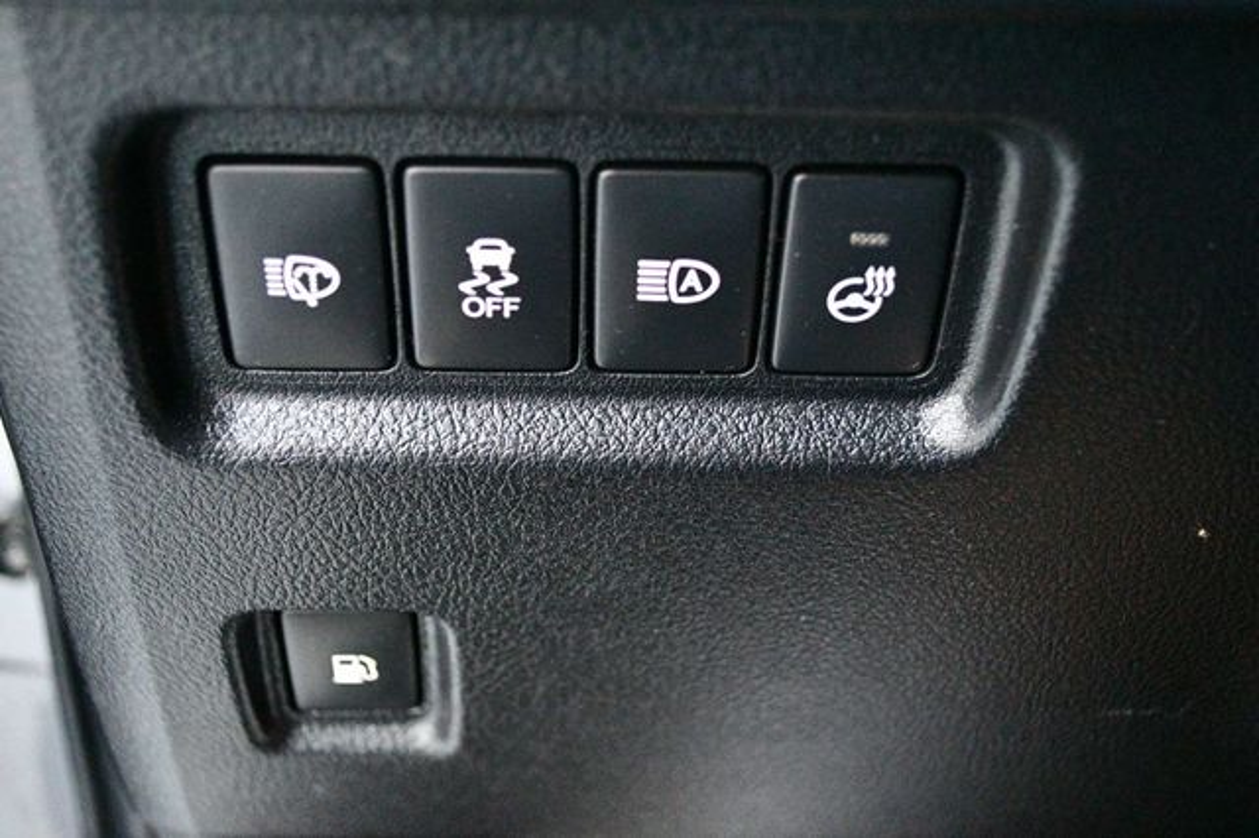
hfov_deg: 41.1
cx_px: 630
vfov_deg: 28.0
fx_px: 1678
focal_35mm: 48
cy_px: 419
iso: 12800
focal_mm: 32
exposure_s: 1/50
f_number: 4.8
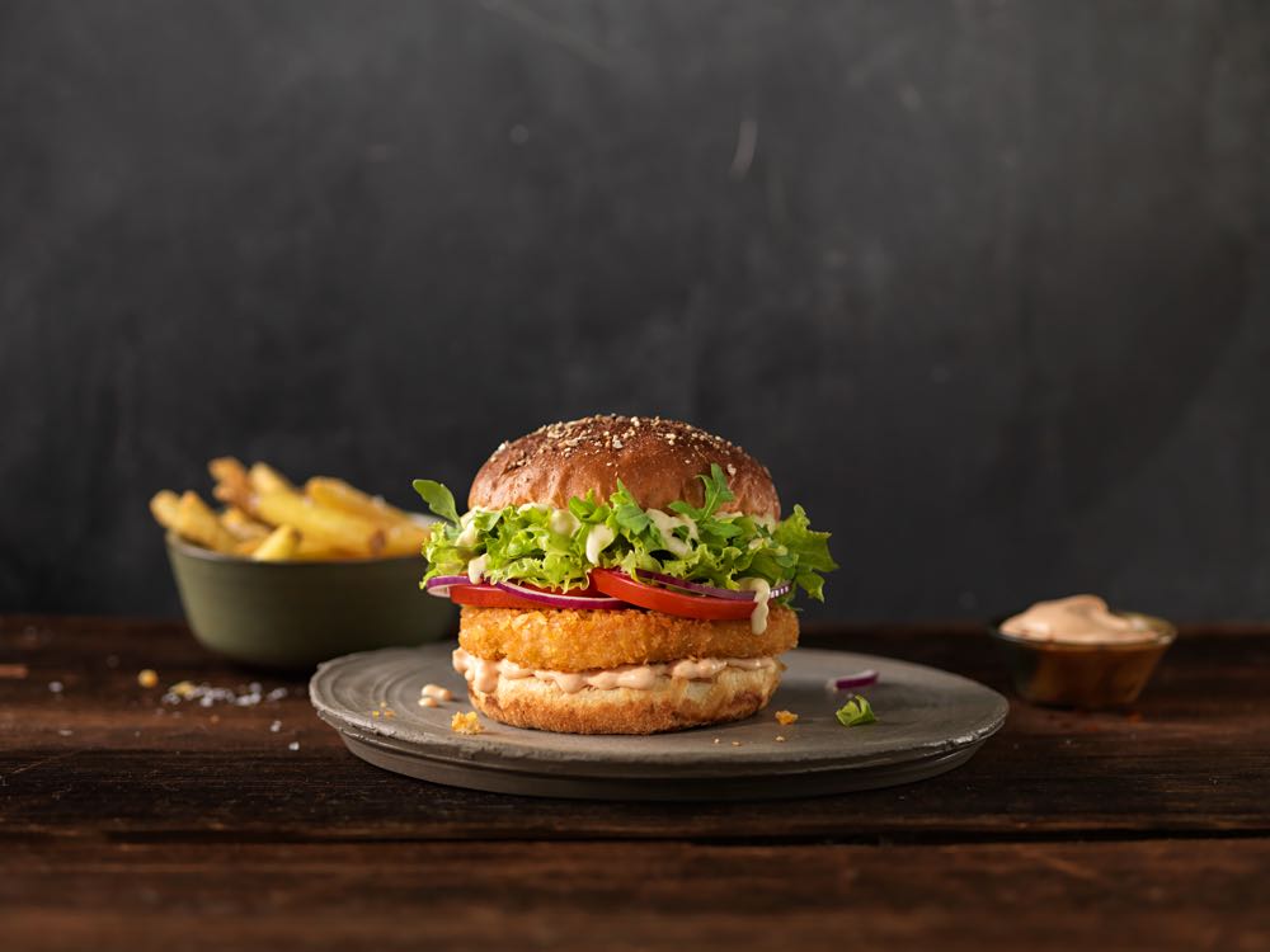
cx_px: 635
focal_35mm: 84
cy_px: 476
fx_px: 3082
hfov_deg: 23.3
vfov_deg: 17.6
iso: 100
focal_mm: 120
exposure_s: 1/125
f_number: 4.8
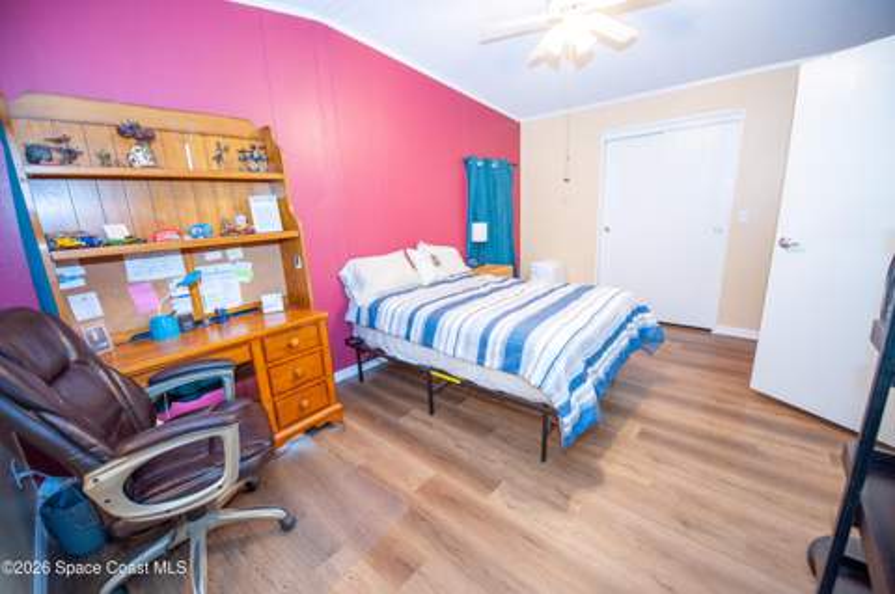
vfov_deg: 81.1
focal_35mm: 14
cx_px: 448
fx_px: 348
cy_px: 297
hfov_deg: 104.3
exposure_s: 1/60
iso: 1250
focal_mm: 14
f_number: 3.2
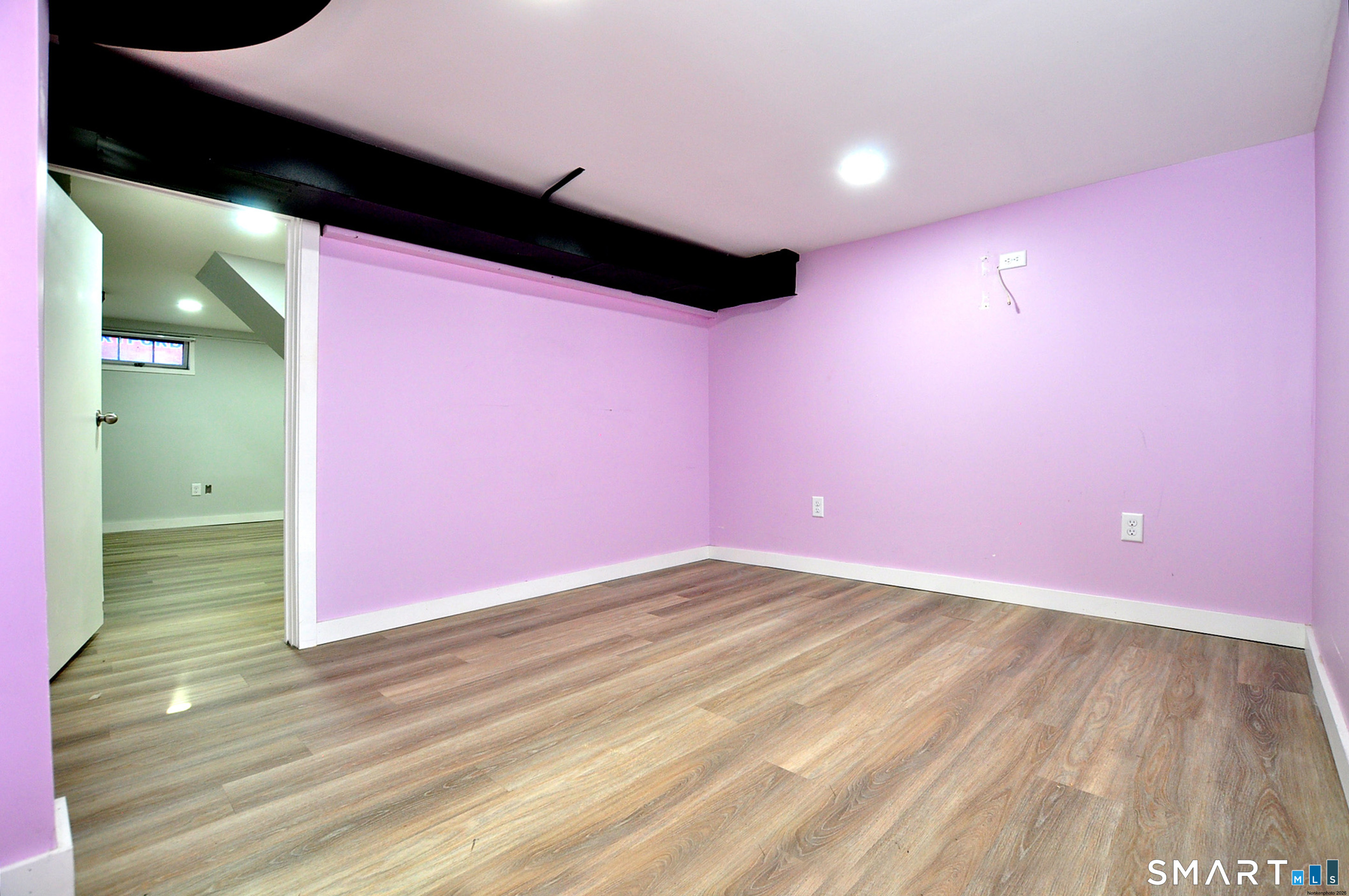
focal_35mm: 15
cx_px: 674
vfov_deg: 77.2
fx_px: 561
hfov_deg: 100.5
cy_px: 448
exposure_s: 1/25
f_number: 5
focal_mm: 10
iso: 640
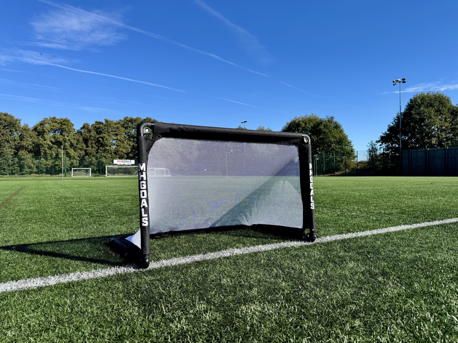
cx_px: 229
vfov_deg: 56.8
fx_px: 318
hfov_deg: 71.6
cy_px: 172
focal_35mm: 24
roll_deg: +1.2
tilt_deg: +1.6
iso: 80
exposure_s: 1/3802
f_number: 1.78
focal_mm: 6.76
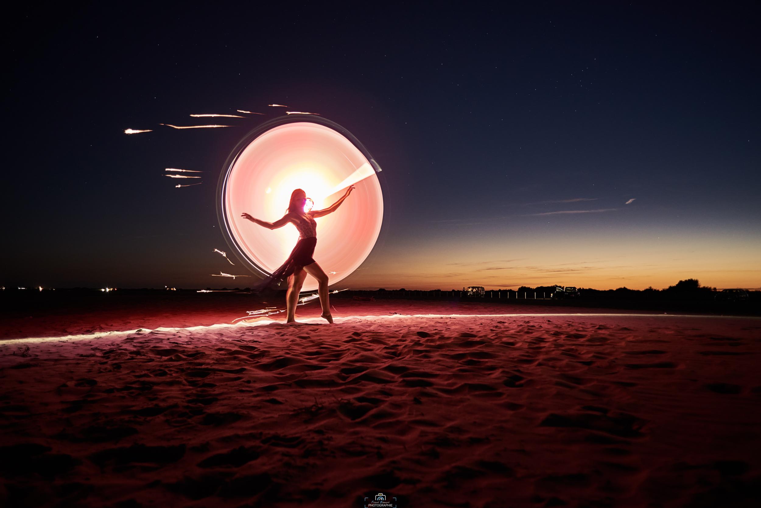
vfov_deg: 53.2
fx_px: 508
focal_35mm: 24
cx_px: 380
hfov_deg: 73.7
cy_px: 254
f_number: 3.2
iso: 400
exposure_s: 3.2
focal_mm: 24
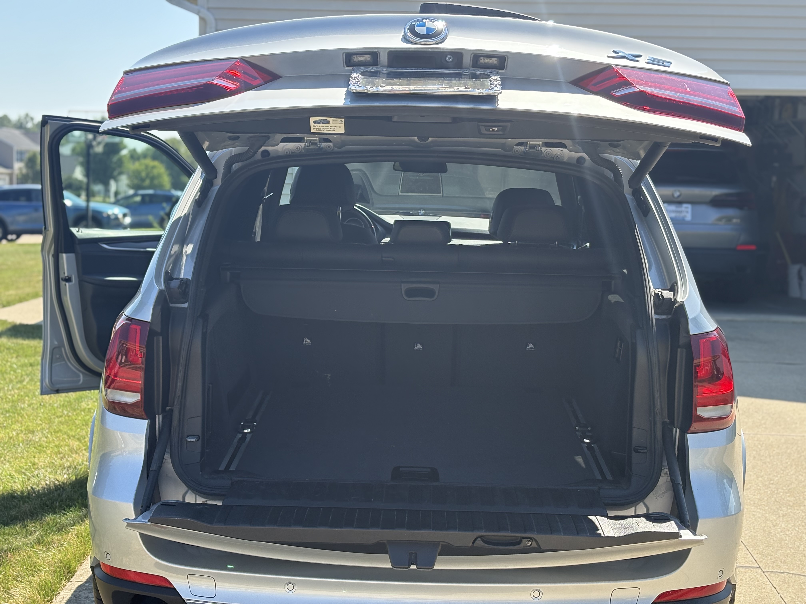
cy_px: 302
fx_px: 1211
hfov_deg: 36.8
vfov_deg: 28.0
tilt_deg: -2.4
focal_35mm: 52
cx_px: 403
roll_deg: -1.3
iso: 50
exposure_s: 1/1287
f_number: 1.6
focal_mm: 5.96
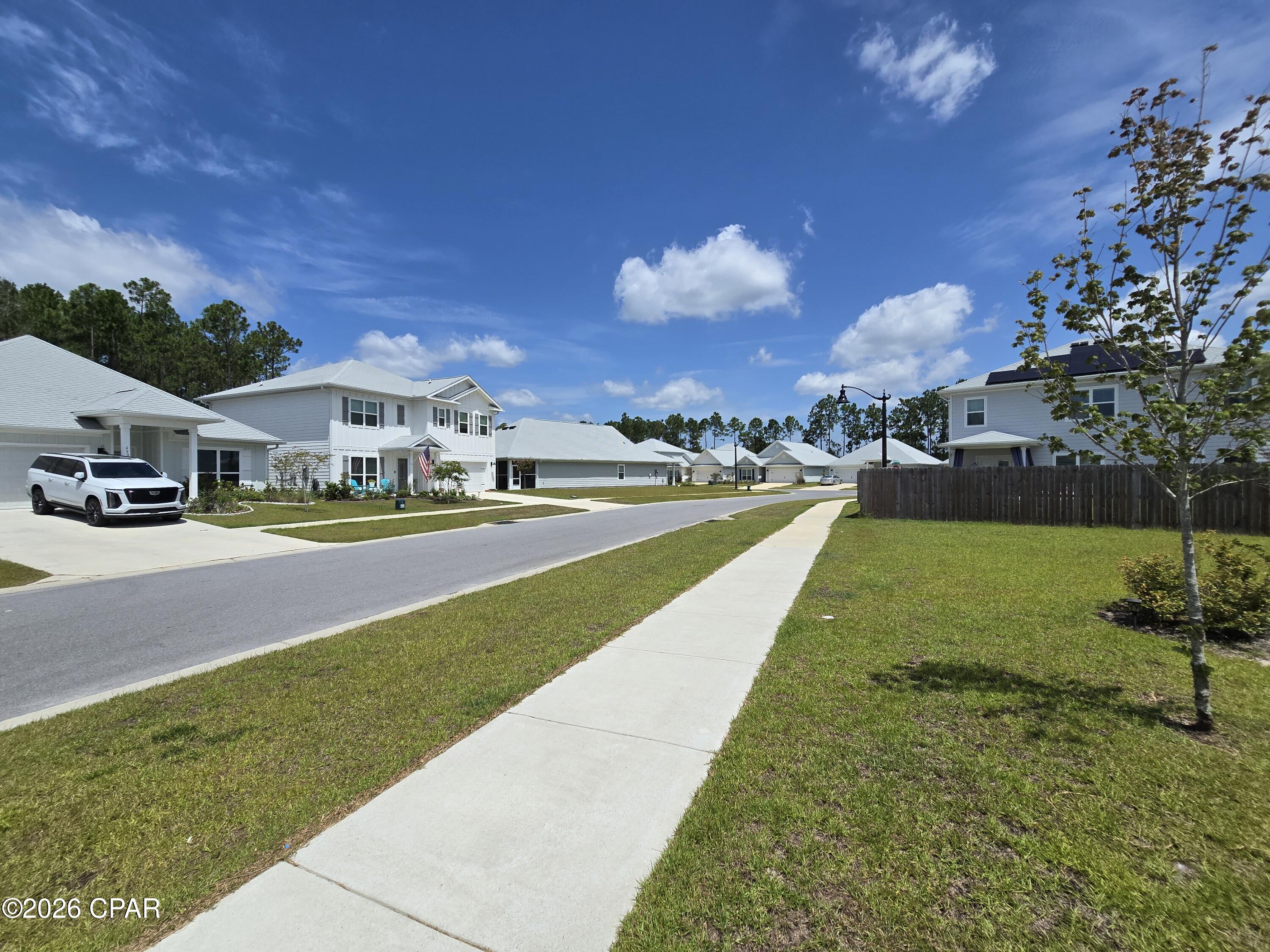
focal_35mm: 13
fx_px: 477
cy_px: 476
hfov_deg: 106.2
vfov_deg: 89.9
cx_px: 635
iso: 50
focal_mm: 2.2
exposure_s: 1/4256
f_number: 2.2
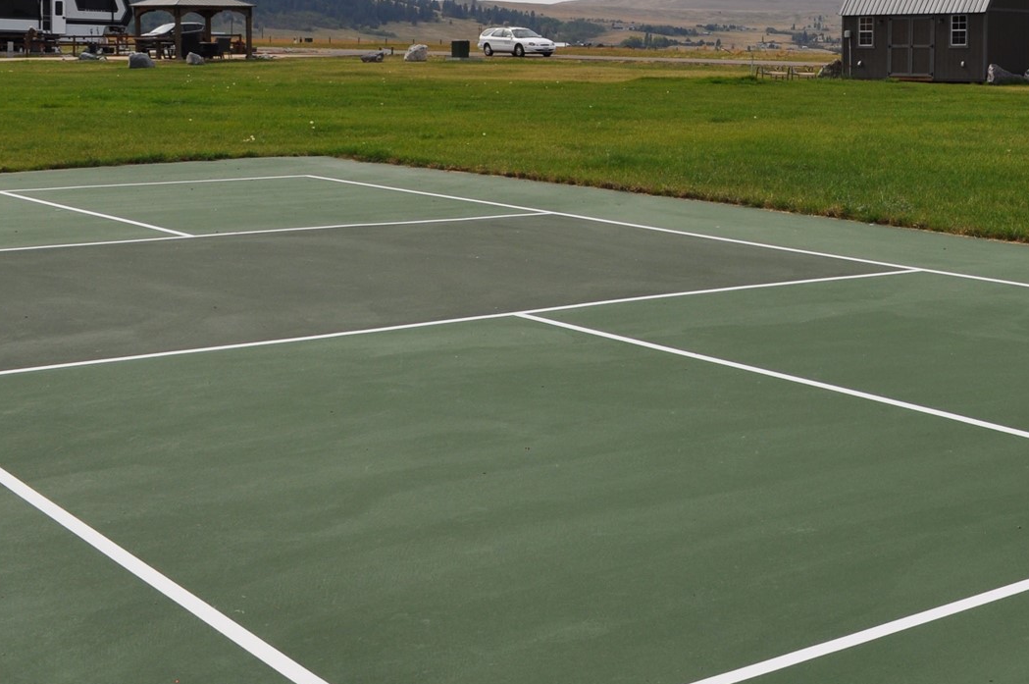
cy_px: 120
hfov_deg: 34.4
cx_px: 854
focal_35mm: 56
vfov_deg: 23.7
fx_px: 1599
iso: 200
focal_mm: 18
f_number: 10
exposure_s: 1/400
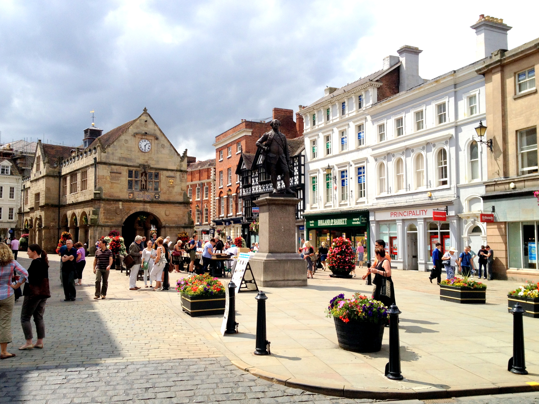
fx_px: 545
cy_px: 202
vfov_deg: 40.7
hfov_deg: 52.6
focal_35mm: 35
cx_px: 270
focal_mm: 4.28
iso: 64
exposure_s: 1/2304
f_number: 2.4
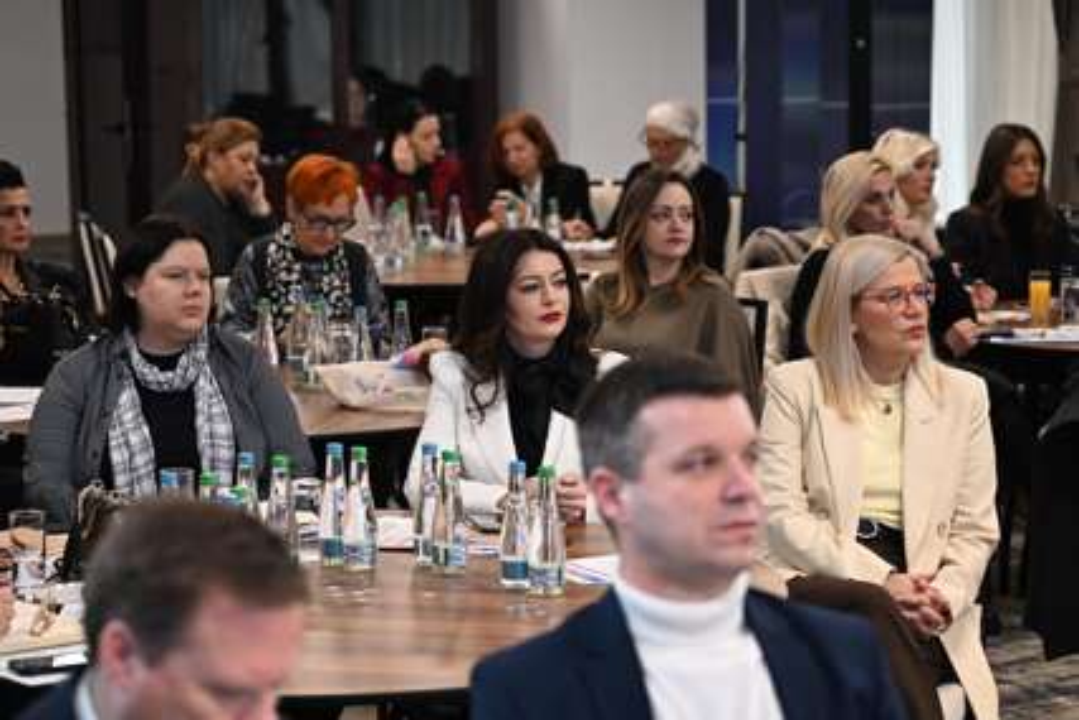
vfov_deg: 13.1
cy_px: 360
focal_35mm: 105
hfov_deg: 19.4
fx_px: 3148
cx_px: 540
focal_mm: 70
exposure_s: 1/200
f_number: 2.8
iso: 1000
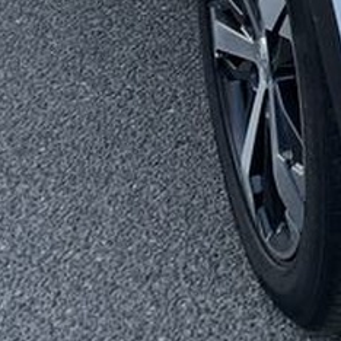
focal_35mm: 157
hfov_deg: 10.1
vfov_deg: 10.4
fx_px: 1750
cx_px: 727
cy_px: -312
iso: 25
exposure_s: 1/306
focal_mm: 4.25
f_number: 1.8
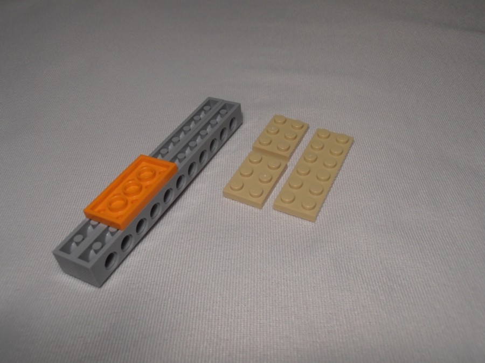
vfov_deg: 38.7
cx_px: 242
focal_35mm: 37
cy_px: 182
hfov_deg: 50.1
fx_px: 518
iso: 80
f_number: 3.9
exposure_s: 1/50
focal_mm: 6.61
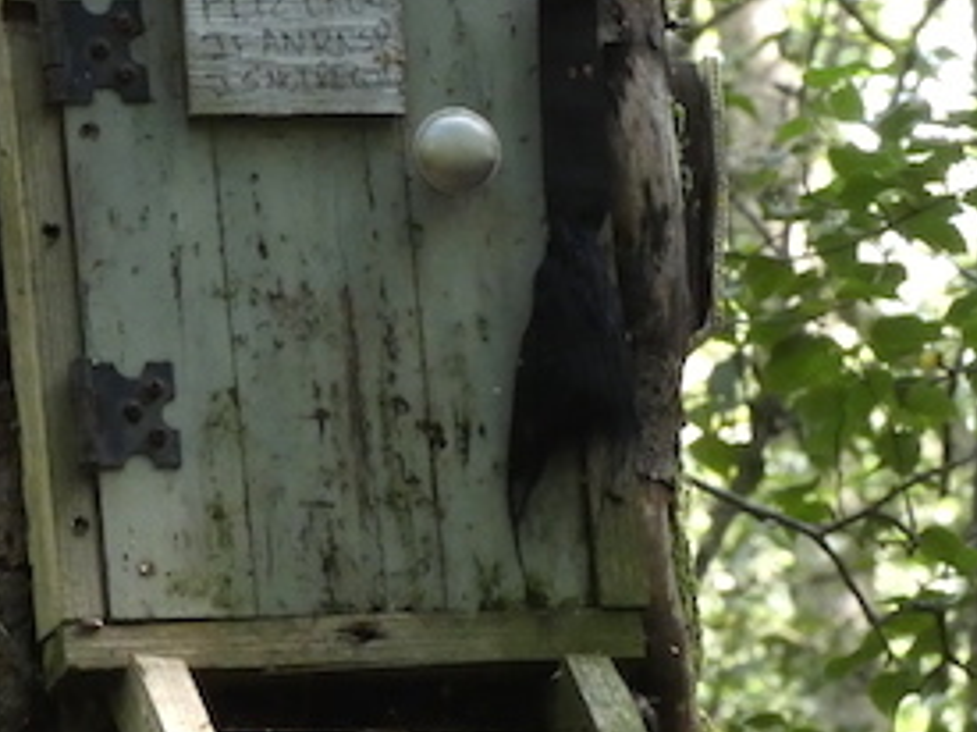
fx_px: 18225
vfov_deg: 2.3
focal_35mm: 646
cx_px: 366
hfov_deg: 3.1
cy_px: 295
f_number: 5.5
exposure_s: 1/80
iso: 640
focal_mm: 43.5
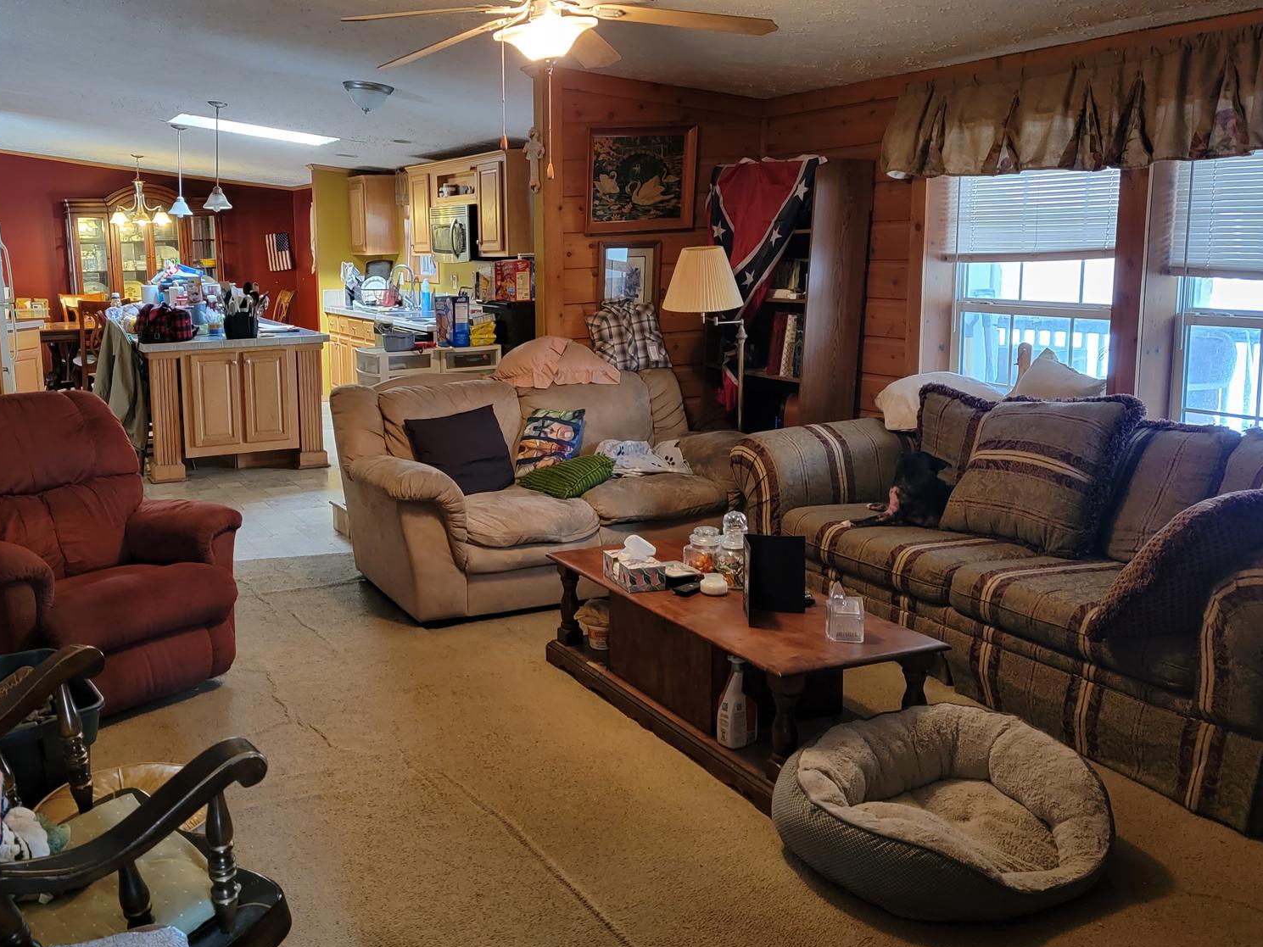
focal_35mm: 33
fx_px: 1204
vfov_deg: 42.9
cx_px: 436
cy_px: 421
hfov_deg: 54.4
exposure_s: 1/40
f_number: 1.8
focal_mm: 6.7
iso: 320
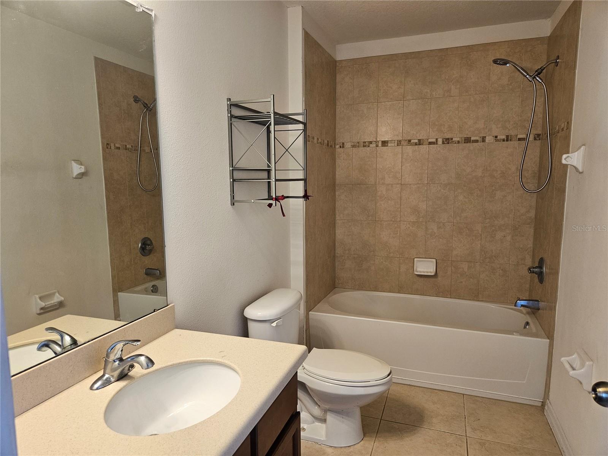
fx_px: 404
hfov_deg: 73.9
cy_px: 228
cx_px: 304
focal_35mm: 23
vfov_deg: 58.9
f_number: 1.8
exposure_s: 1/120
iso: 200
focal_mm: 5.4
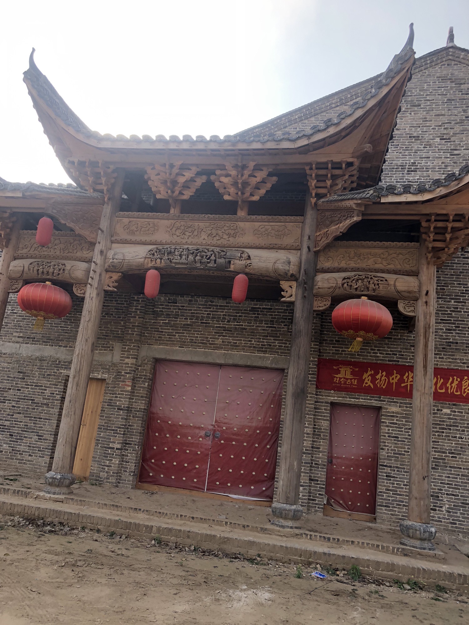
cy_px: 312
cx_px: 234
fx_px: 506
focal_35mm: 28
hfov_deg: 49.7
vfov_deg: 63.4
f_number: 1.8
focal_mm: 4
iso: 20
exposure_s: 1/762
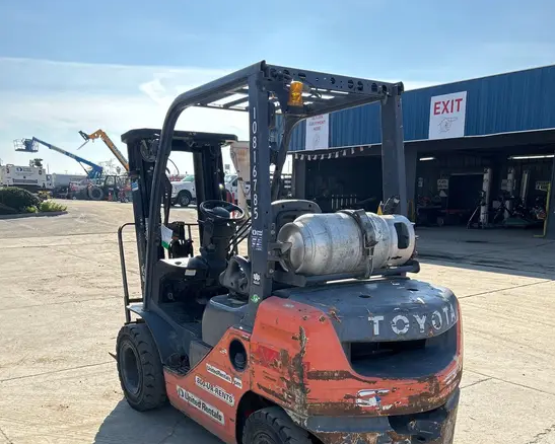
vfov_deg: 42.0
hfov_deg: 52.8
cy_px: 335
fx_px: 559
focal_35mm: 34
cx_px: 278
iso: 50
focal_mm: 5.7
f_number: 1.5
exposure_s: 1/2841
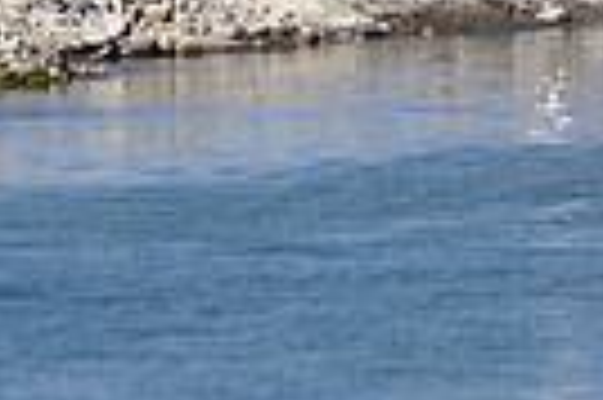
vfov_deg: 3.1
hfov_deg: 4.7
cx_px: 544
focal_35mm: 442
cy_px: -371
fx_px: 7394
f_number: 6.3
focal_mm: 68
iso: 400
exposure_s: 1/1600
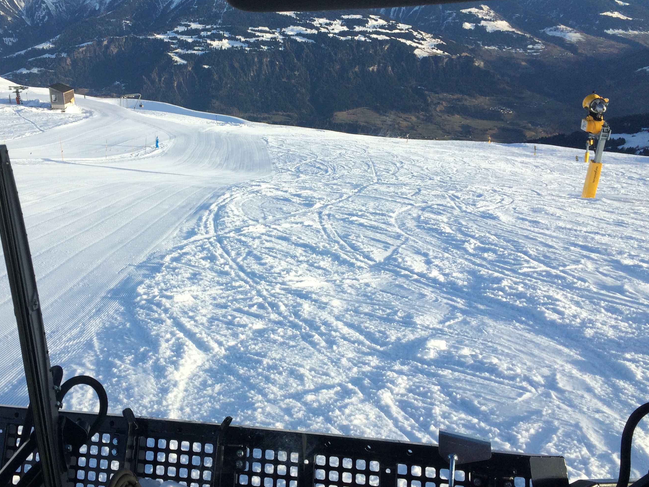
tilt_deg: -19.7
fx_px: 675
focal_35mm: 36
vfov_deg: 39.6
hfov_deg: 51.0
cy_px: 225
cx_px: 258
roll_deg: -1.4
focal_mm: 4.15
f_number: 2.2
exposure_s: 1/1172
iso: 32
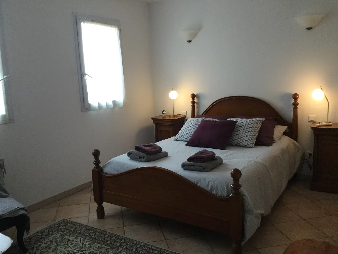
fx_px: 303
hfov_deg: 58.4
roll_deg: +2.6
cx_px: 169
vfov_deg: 45.4
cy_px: 127
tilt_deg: -11.2
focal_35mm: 31
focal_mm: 3.3
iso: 64
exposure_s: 1/33
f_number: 2.4
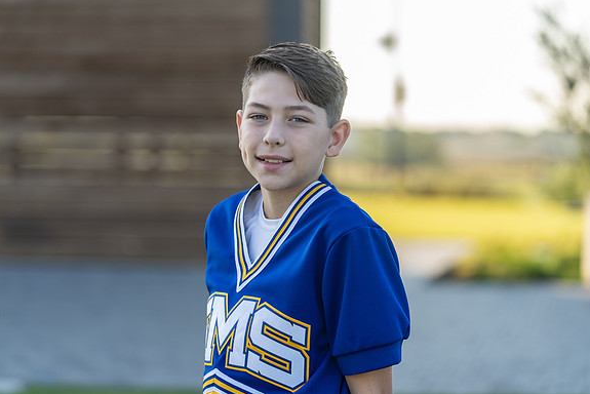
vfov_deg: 11.2
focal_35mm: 122
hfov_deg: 16.8
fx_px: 2000
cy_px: 196
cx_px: 296
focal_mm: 121
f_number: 3.2
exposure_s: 1/400
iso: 125
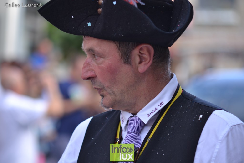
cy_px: 82
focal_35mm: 180
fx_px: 1220
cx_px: 122
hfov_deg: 11.4
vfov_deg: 7.6
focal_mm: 120
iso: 100
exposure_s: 1/200
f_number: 2.8
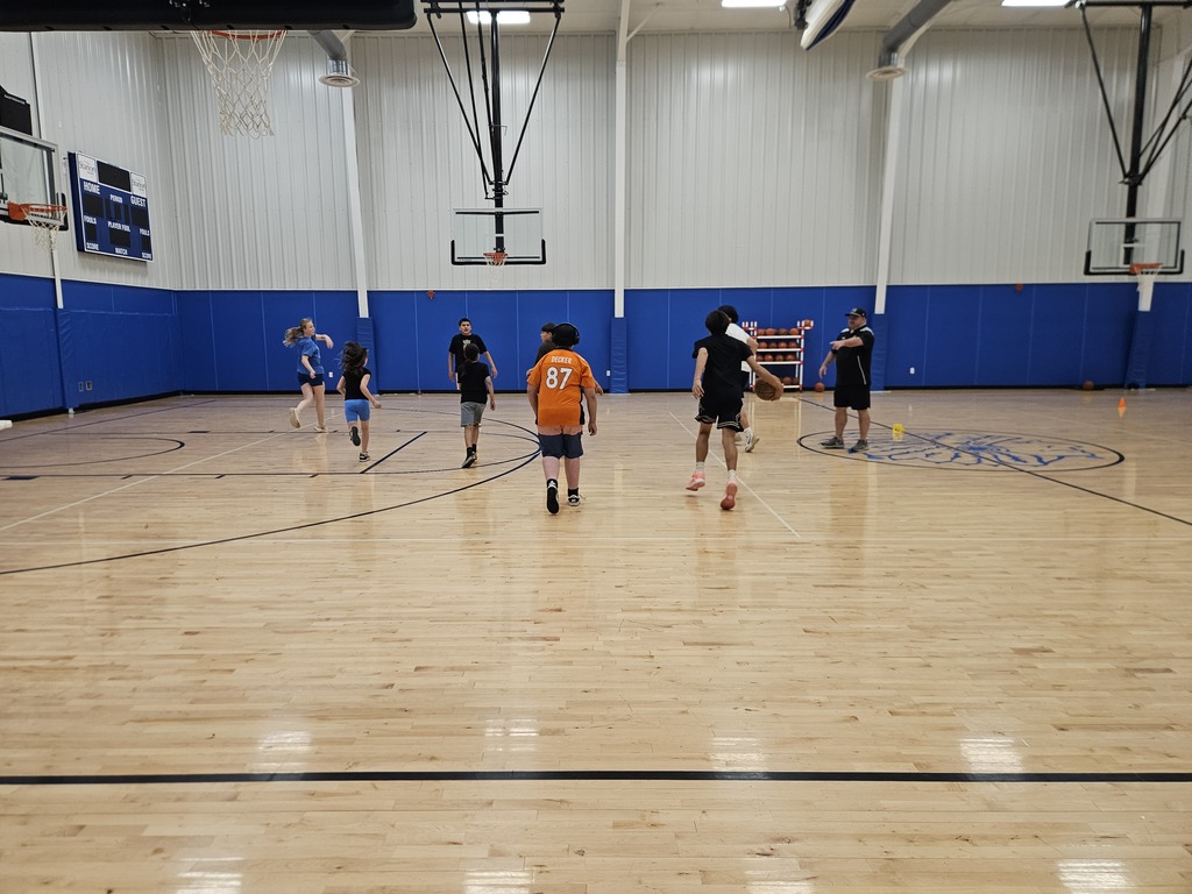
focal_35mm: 23
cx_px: 596
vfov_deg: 58.9
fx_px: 792
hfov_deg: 73.9
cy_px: 447
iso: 160
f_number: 1.8
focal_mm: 5.4
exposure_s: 1/207
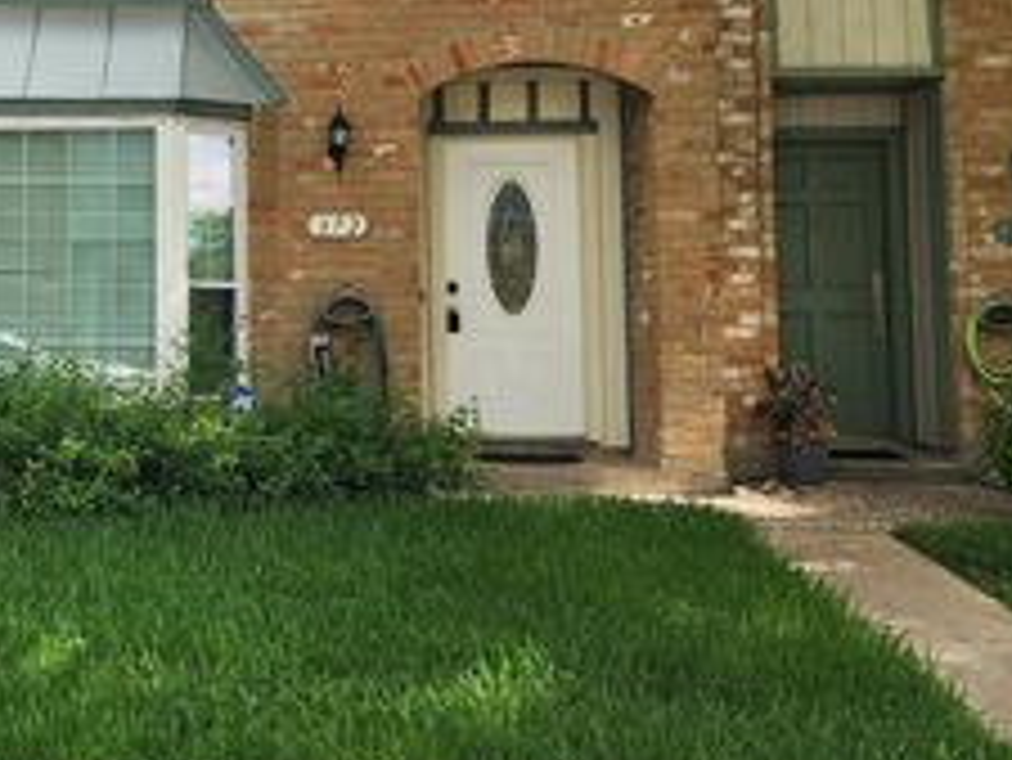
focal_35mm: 51
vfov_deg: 28.3
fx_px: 1492
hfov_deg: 35.2
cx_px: 90
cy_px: 223
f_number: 1.8
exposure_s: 1/273
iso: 12
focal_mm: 6.4
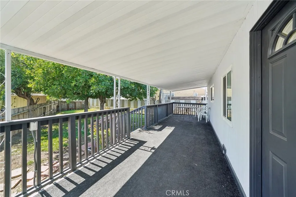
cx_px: 148
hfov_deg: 108.3
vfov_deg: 85.4
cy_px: 98
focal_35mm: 13
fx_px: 107
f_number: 8
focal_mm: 13
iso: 100
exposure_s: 1/30
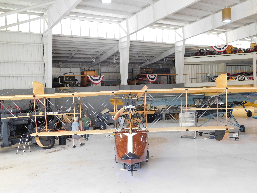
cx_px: 128
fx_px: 267
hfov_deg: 51.4
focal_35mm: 36
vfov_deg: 39.7
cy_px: 96
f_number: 3.5
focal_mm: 6.3
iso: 400
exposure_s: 1/30
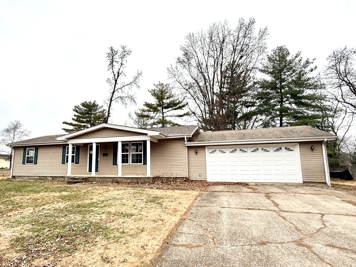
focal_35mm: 14
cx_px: 178
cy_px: 134
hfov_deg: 102.1
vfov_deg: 85.6
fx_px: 144
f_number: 2.2
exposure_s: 1/363
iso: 50
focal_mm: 2.22
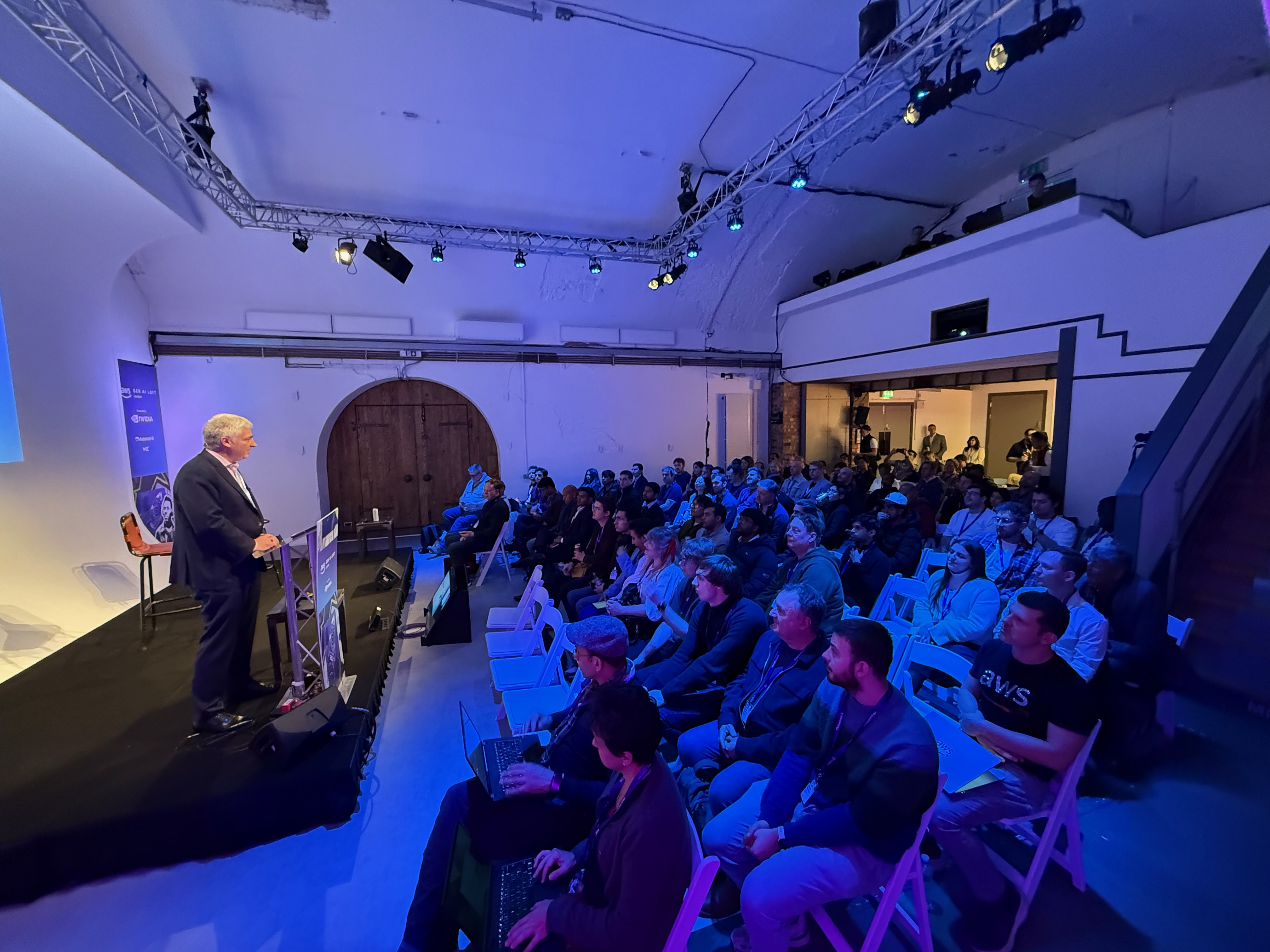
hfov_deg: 102.1
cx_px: 635
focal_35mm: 14
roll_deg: -0.2
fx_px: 514
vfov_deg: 85.7
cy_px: 476
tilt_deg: -4.0
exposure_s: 1/54
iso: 1000
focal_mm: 2.22
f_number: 2.2
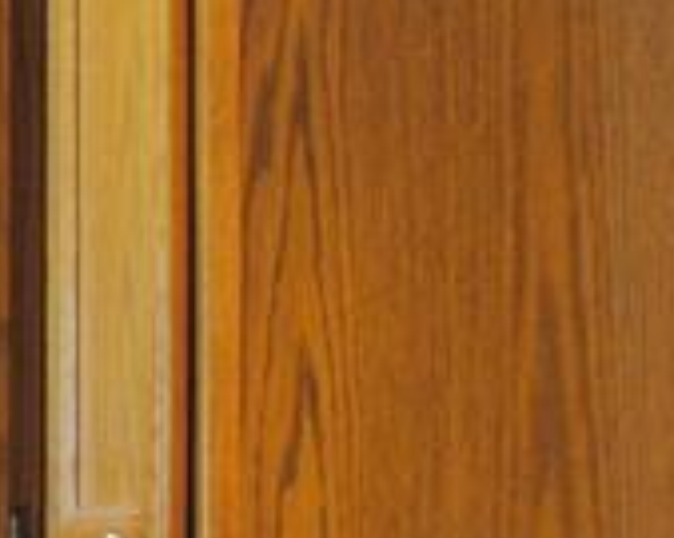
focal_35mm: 171
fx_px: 3409
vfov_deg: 8.9
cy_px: 660
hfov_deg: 9.4
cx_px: -1200
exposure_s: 1/30
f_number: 3.8
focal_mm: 20
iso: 250
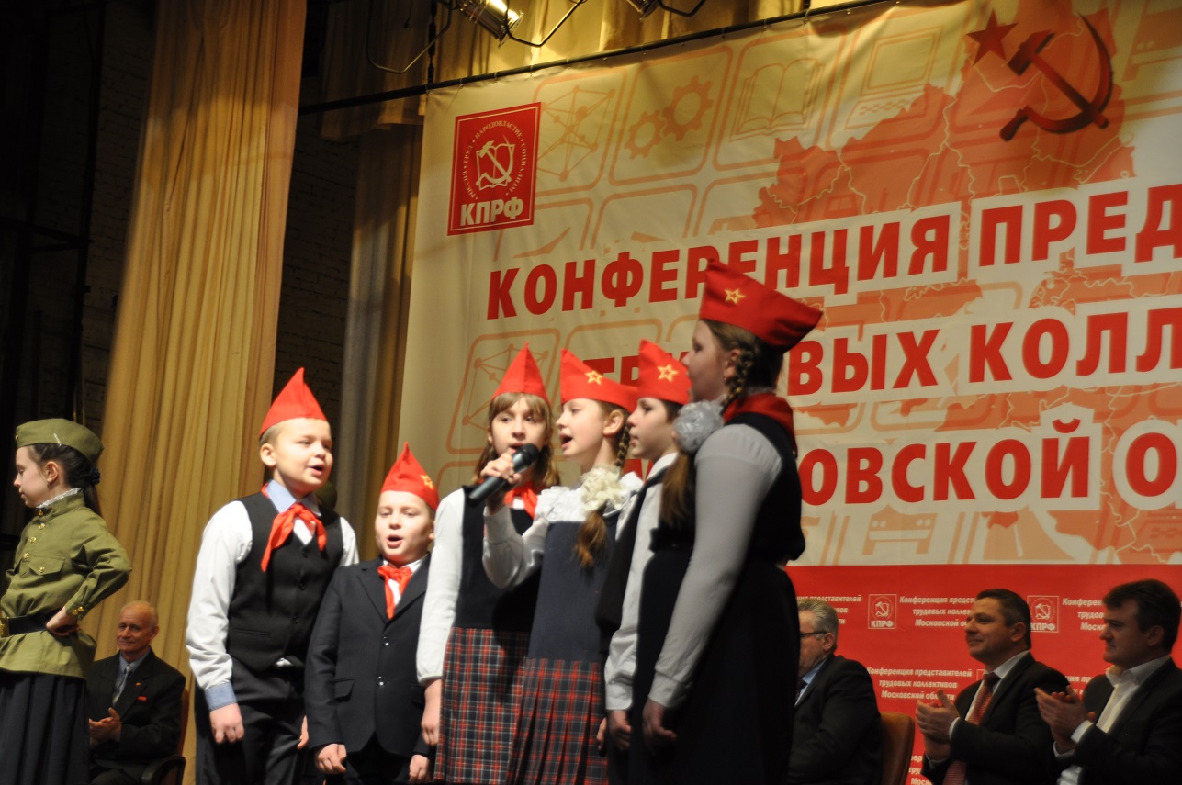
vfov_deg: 17.5
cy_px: 392
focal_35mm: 78
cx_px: 591
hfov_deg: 26.0
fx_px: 2558
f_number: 5.6
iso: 400
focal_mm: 52
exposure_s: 1/30
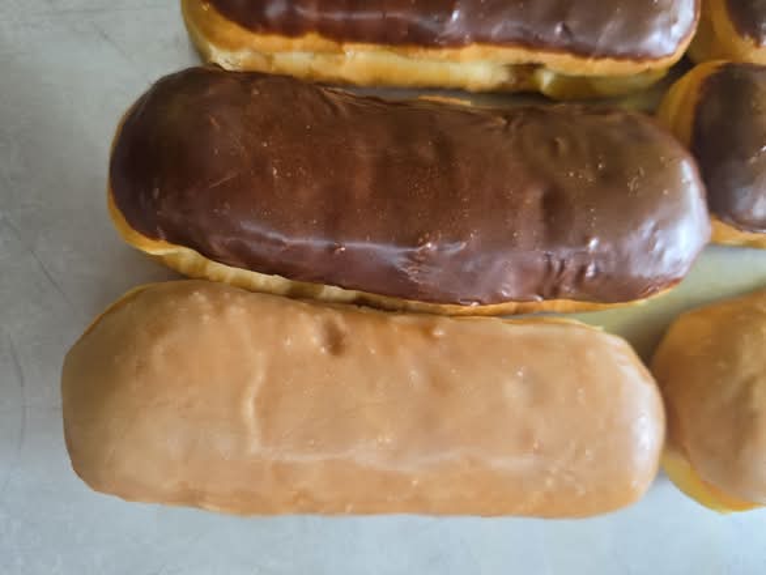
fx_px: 509
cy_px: 288
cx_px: 383
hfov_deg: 73.9
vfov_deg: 58.9
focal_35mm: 23
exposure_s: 1/120
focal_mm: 6.5
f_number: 1.4
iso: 50
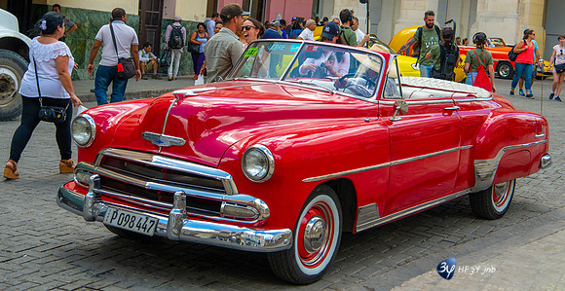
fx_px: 927
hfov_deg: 33.9
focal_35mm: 63
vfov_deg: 17.7
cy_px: 69
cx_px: 313
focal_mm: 50
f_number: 6.3
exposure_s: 1/160
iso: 100
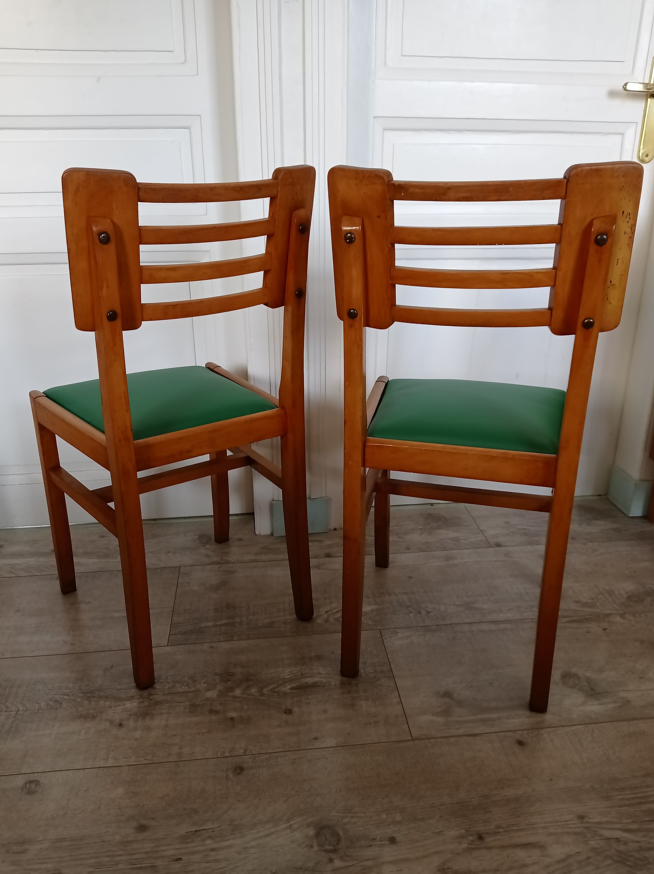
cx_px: 327
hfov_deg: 49.7
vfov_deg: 63.5
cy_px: 437
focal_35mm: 28
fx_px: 707
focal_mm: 4.74
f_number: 1.79
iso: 191
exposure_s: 1/50
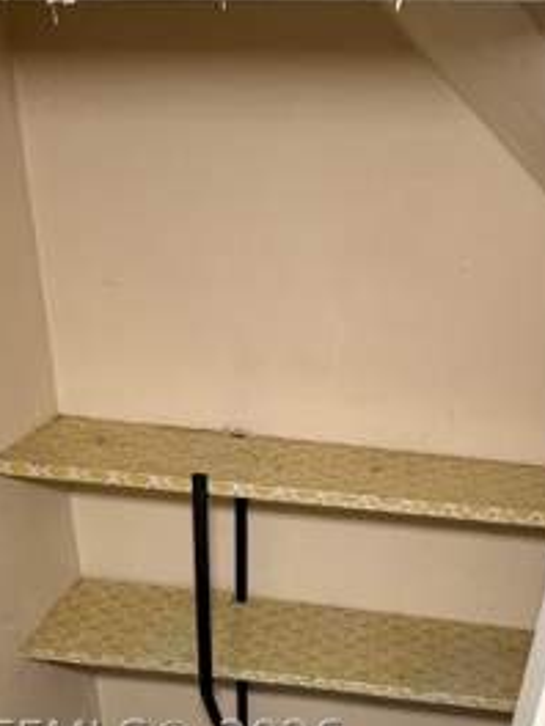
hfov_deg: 41.8
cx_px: 278
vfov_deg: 44.9
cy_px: 740
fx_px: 714
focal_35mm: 34
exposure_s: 1/74
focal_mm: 2.22
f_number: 2.2
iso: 320
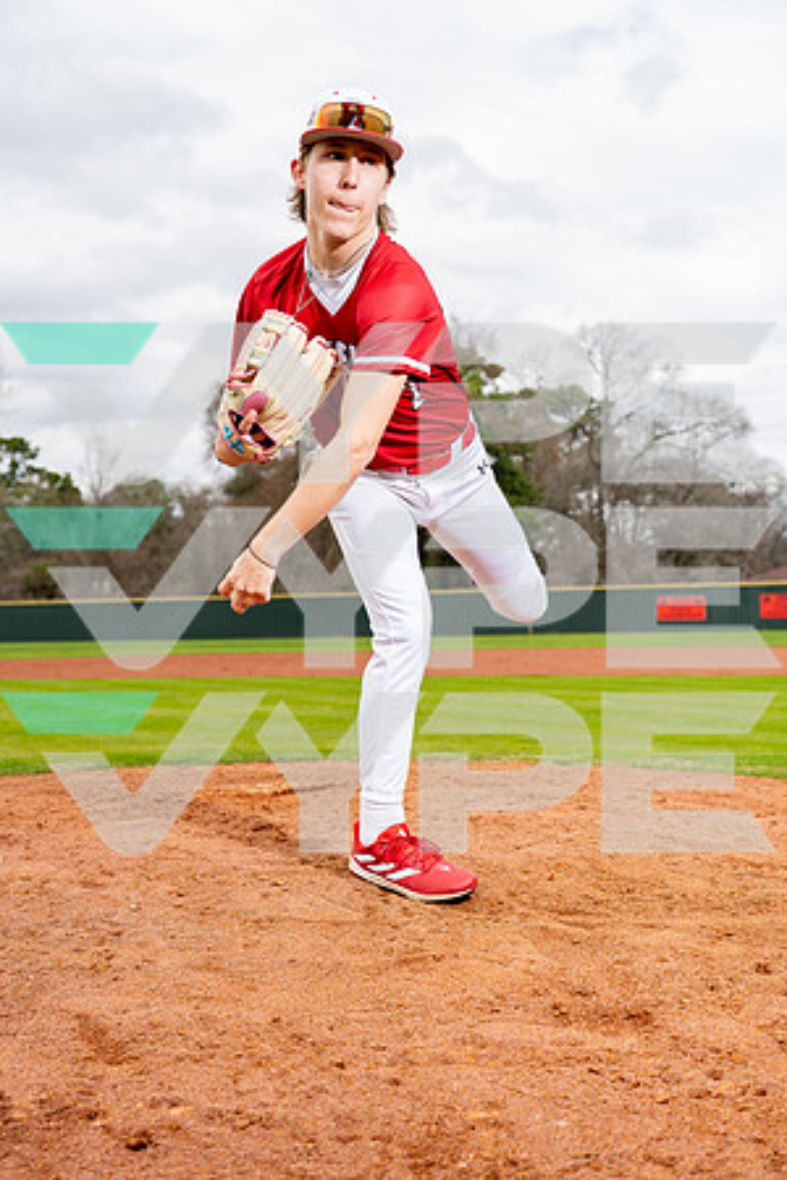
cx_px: 394
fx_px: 1443
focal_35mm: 44
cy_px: 590
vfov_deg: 44.5
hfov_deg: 30.5
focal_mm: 44
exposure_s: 1/250
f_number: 4
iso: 100
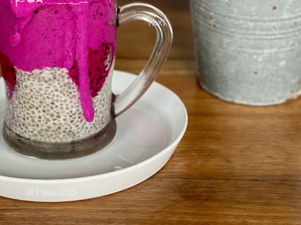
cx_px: 155
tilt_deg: -20.8
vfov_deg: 14.6
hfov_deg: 19.6
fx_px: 869
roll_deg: +0.1
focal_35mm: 100
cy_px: 21
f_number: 2
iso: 80
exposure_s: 1/122
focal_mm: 6
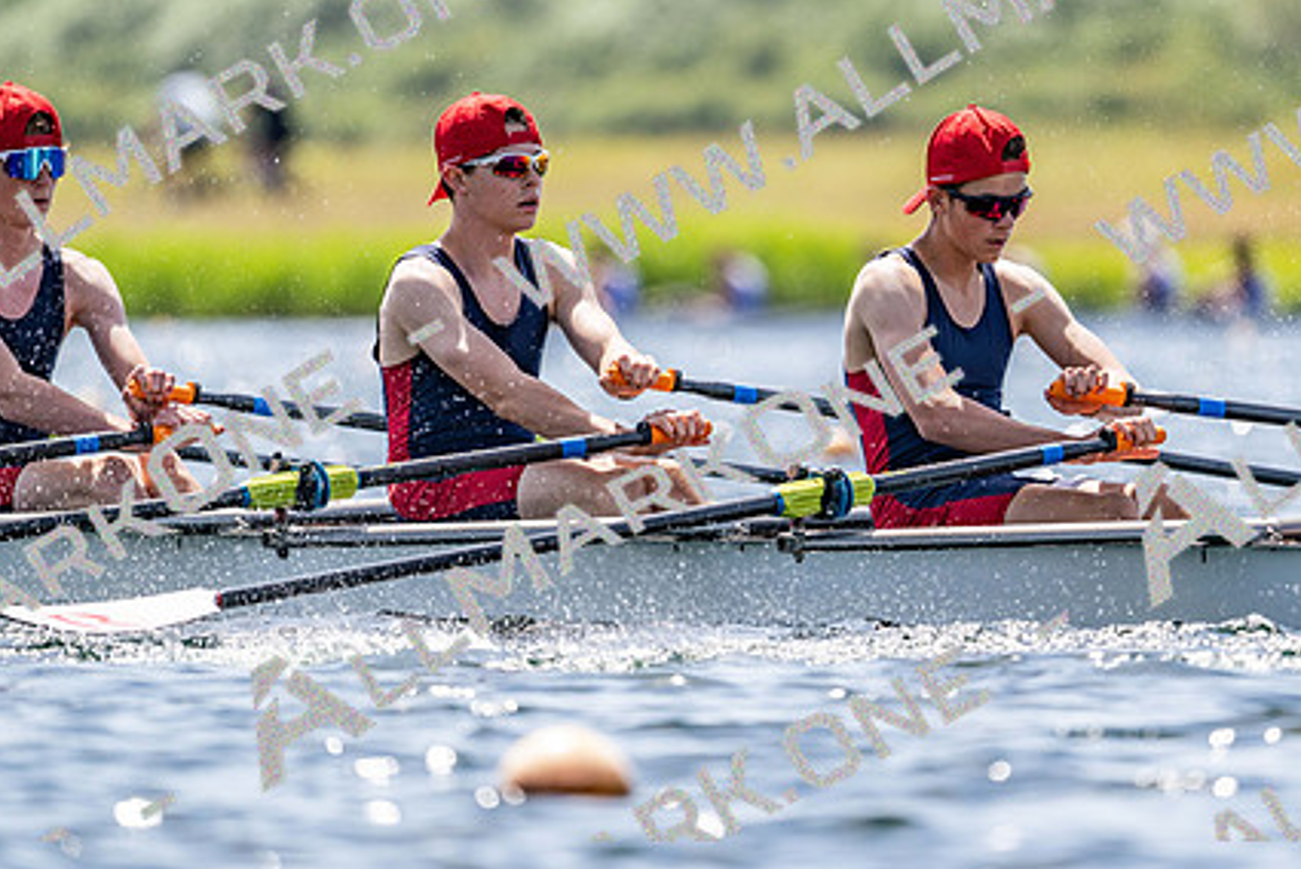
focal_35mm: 546
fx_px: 19745
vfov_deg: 2.5
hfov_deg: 3.8
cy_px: 317
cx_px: 872
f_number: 4.5
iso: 280
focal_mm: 400
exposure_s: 1/2500
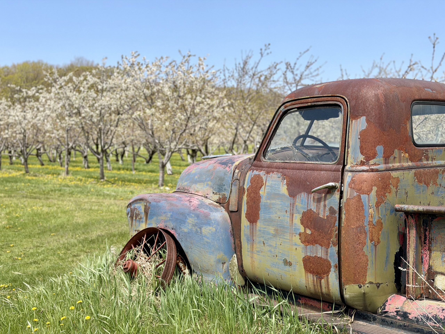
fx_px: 617
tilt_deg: -1.3
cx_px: 222
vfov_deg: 30.3
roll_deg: +0.8
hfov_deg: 39.7
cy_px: 167
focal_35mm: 48
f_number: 1.78
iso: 80
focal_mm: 6.76
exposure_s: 1/2976
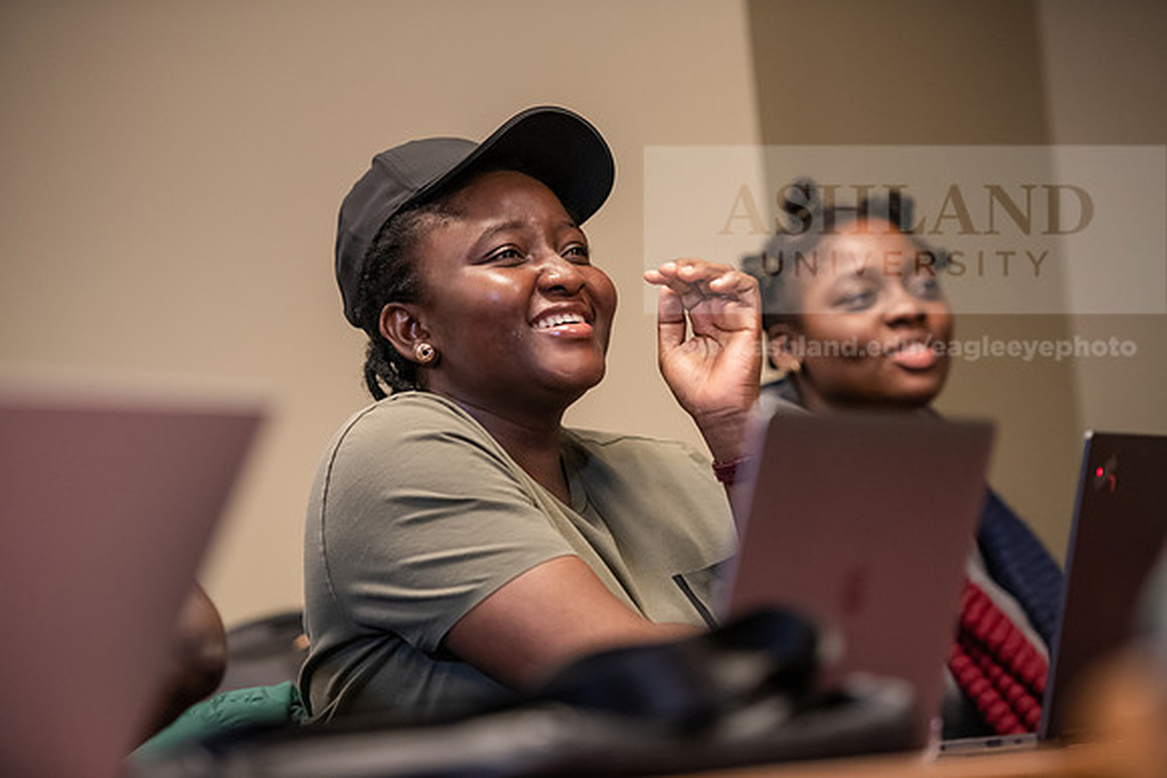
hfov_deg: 15.8
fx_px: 4215
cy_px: 389
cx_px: 584
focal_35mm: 130
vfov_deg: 10.6
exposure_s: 1/200
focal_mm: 130
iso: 2500
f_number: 2.8
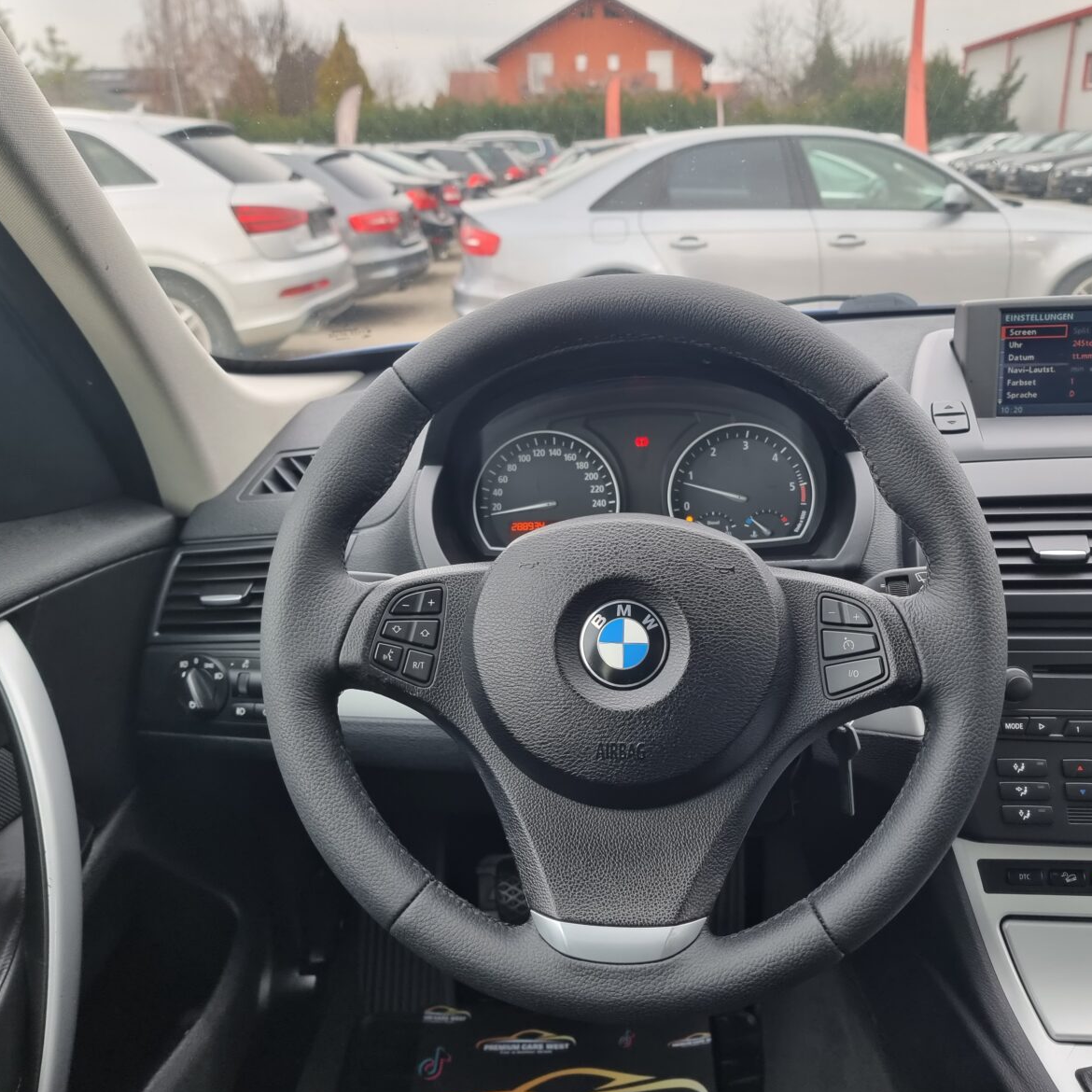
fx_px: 1035
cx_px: 637
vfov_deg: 55.6
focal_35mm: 29
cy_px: 558
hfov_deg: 55.3
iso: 50
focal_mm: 6.7
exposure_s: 1/100
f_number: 1.8
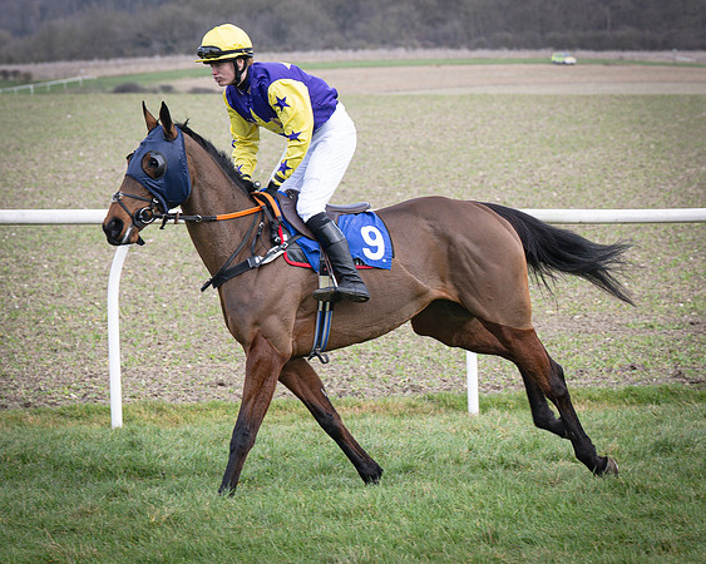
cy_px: 240
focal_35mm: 232
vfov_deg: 6.7
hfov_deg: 8.3
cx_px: 330
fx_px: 4850
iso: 200
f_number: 4
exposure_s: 1/640
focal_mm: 87
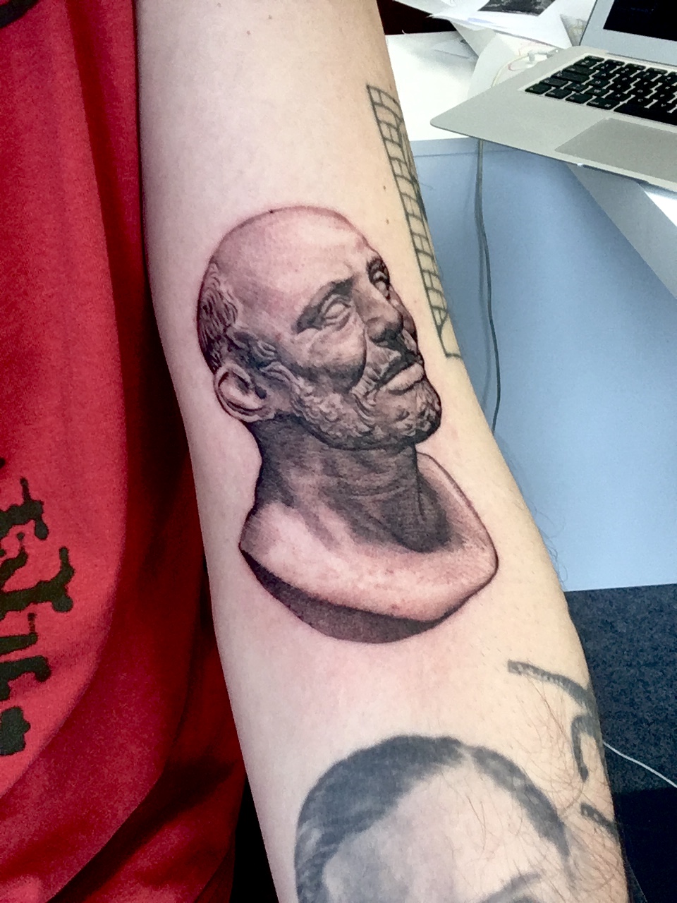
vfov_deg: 58.4
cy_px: 452
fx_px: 808
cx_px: 338
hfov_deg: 45.4
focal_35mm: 31
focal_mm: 2.15
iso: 160
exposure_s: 1/33
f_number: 2.4
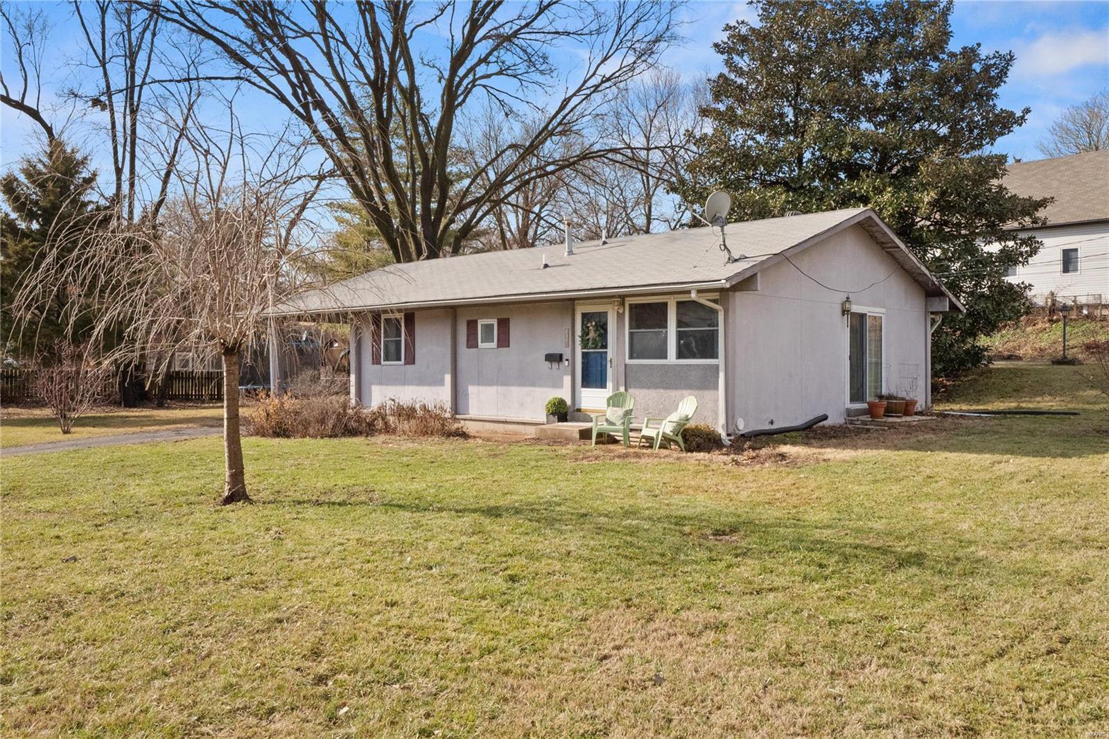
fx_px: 924
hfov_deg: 61.9
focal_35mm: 30
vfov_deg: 43.6
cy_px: 370
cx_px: 554
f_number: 10
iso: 640
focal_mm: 15
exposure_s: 1/800
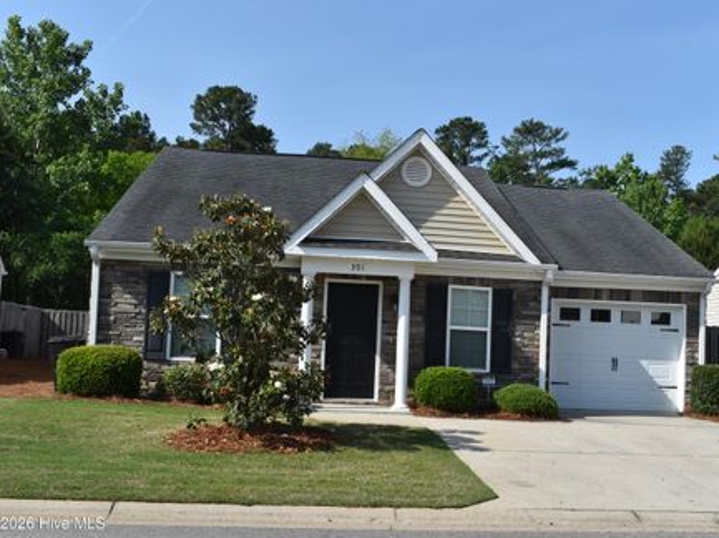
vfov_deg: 35.9
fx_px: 830
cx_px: 402
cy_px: 271
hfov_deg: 46.7
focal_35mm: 40
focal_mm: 24
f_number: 10
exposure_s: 1/400
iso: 200
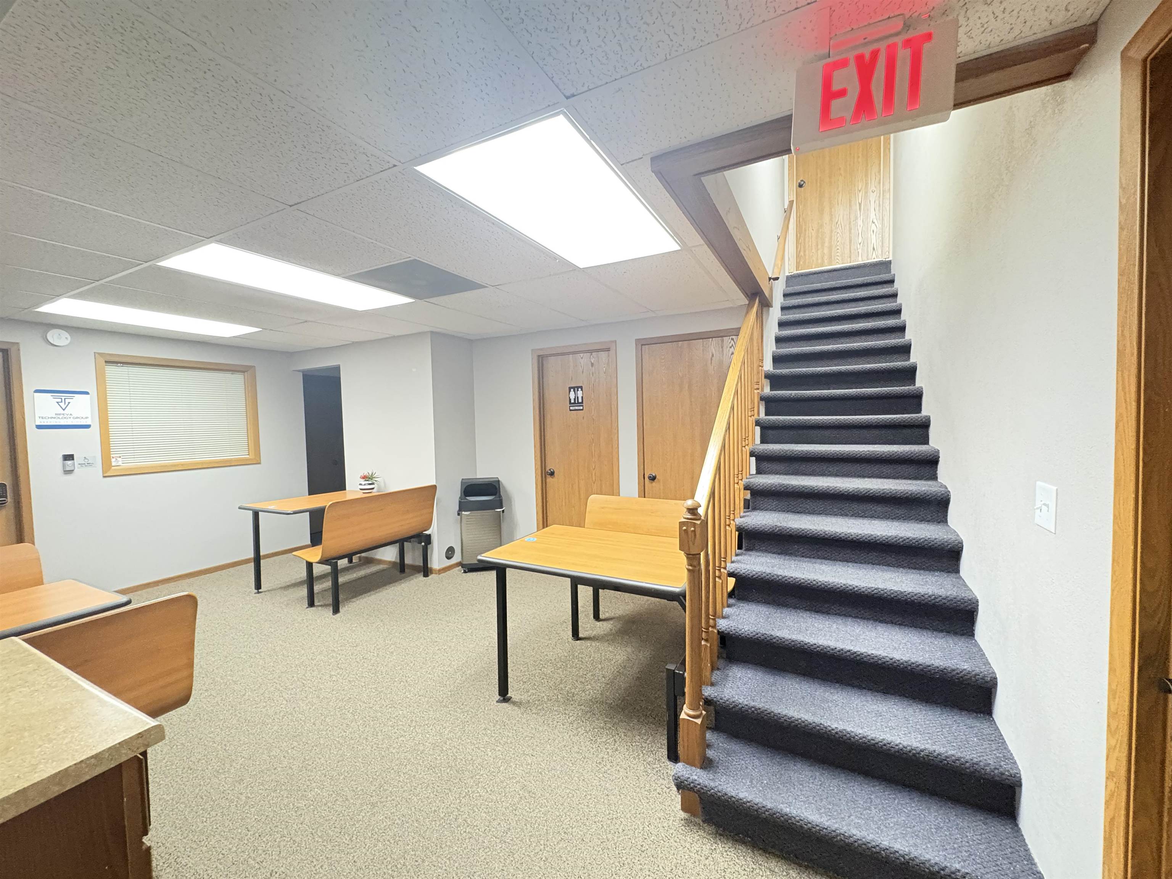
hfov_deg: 102.1
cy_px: 440
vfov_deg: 85.7
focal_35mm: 14
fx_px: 474
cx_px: 586
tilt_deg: -1.6
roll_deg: +1.2
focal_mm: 2.22
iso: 1000
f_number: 2.2
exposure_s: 1/30
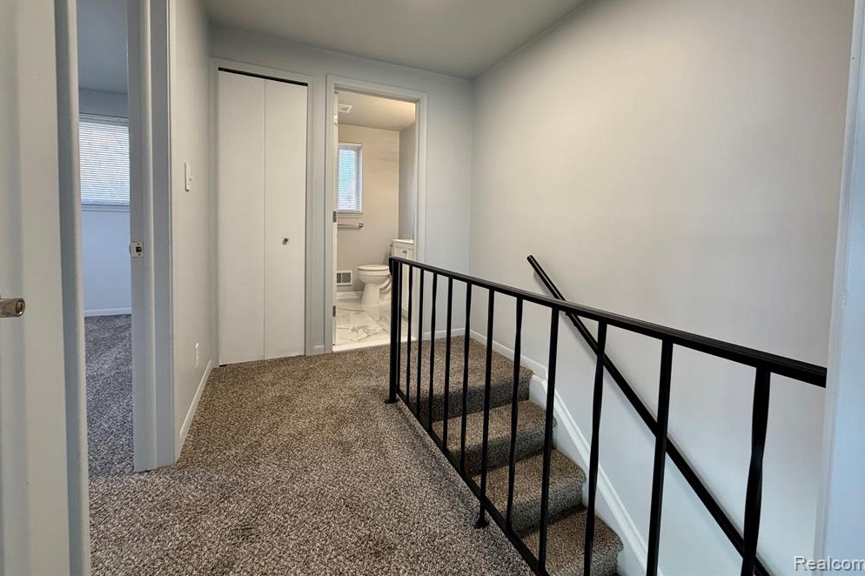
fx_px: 360
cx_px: 436
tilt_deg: -2.4
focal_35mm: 15
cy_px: 243
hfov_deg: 100.4
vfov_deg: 76.8
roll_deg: -0.1
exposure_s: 1/120
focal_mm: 2.22
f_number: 2.2
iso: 320
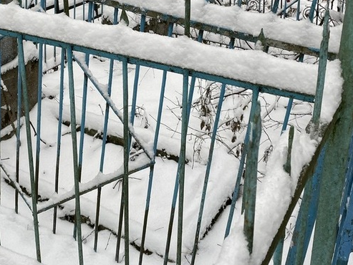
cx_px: 159
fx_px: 551
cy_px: 69
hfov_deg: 35.5
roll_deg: +1.2
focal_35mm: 54
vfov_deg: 26.7
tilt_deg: -22.8
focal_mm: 4.2
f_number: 1.6
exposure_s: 1/121
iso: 32
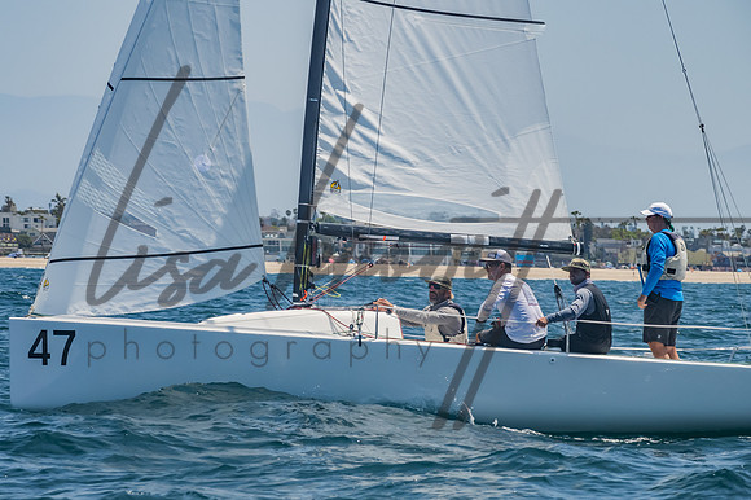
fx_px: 4837
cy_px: 250
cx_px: 376
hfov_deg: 8.9
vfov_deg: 5.9
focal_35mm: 232
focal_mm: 155
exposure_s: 1/1000
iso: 640
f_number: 13
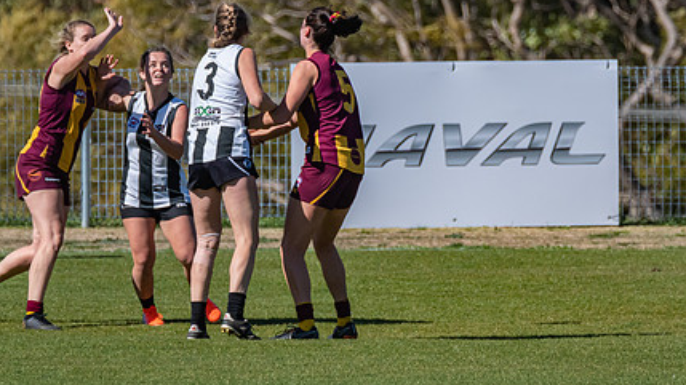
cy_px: 203
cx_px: 369
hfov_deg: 1.6
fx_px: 24658
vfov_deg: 0.9
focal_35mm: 1356
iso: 800
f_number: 8
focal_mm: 600
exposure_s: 1/4000
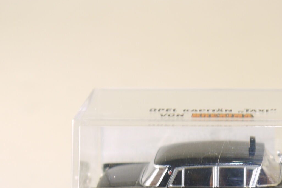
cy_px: 170
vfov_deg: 9.4
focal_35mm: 145
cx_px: 207
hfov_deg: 14.1
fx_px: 1136
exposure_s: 1/40
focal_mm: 25
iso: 100
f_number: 4.6
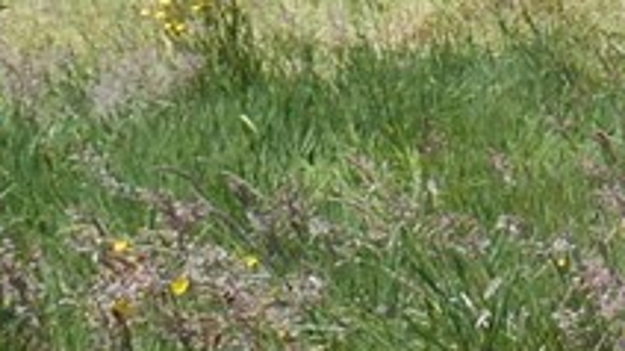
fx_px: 2269
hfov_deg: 12.7
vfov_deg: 8.5
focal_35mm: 137
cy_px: -307
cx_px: 1421
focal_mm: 4.7
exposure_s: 1/640
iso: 80
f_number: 3.4
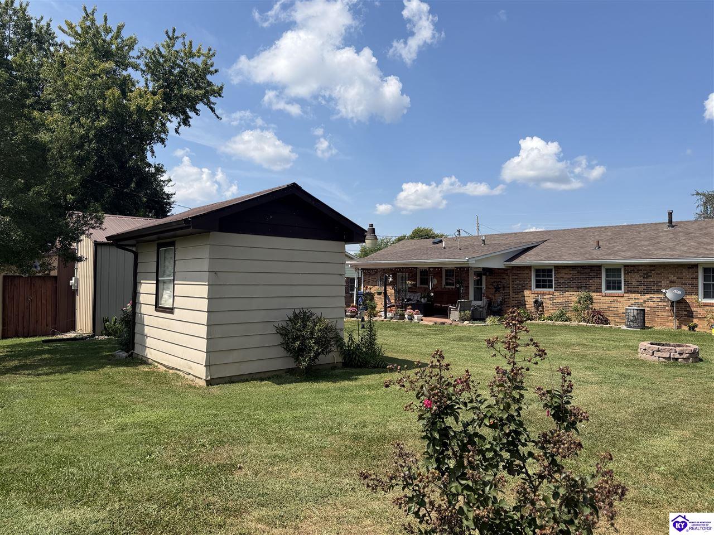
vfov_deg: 56.8
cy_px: 268
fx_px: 495
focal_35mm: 24
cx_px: 357
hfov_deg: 71.6
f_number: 1.78
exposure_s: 1/5319
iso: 80
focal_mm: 6.76
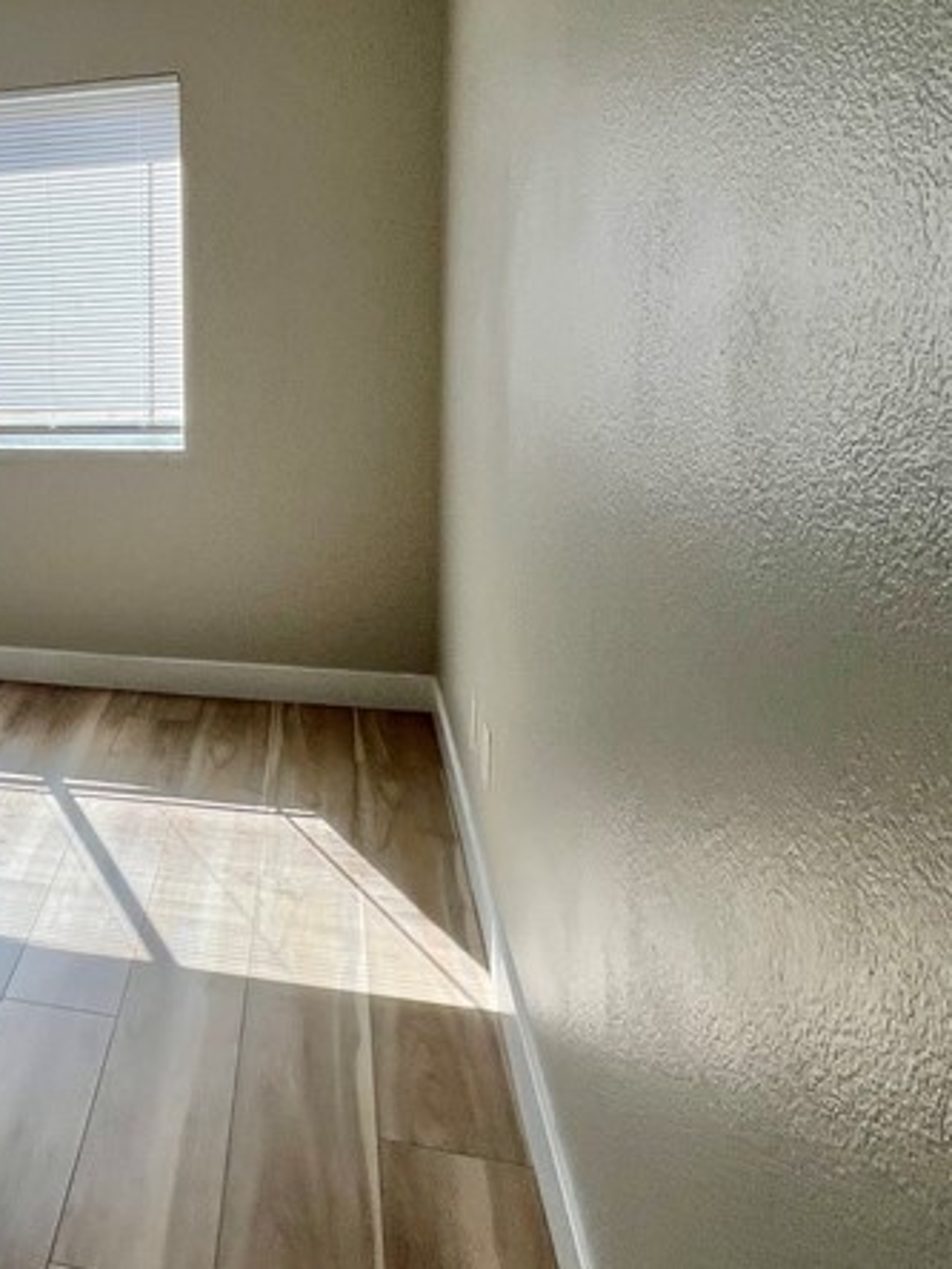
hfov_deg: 38.9
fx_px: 1100
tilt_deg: -7.0
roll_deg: +2.7
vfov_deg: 58.9
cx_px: -86
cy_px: 449
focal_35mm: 30
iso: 32
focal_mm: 1.57
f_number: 1.8
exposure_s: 1/342
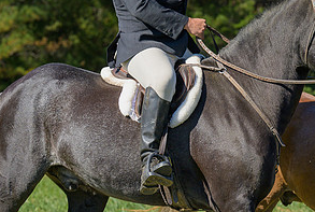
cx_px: 358
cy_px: 77
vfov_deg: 6.3
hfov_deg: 9.2
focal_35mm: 221
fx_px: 1939
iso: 200
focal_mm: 85
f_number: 4
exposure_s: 1/800
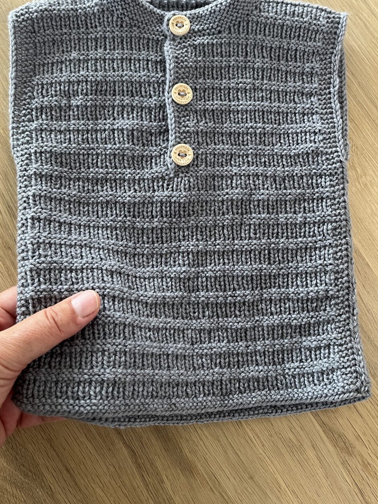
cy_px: 222
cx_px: 172
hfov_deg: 46.7
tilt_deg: -80.8
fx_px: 437
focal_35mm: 30
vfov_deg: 59.8
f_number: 1.6
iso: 160
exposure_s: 1/60
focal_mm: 5.1
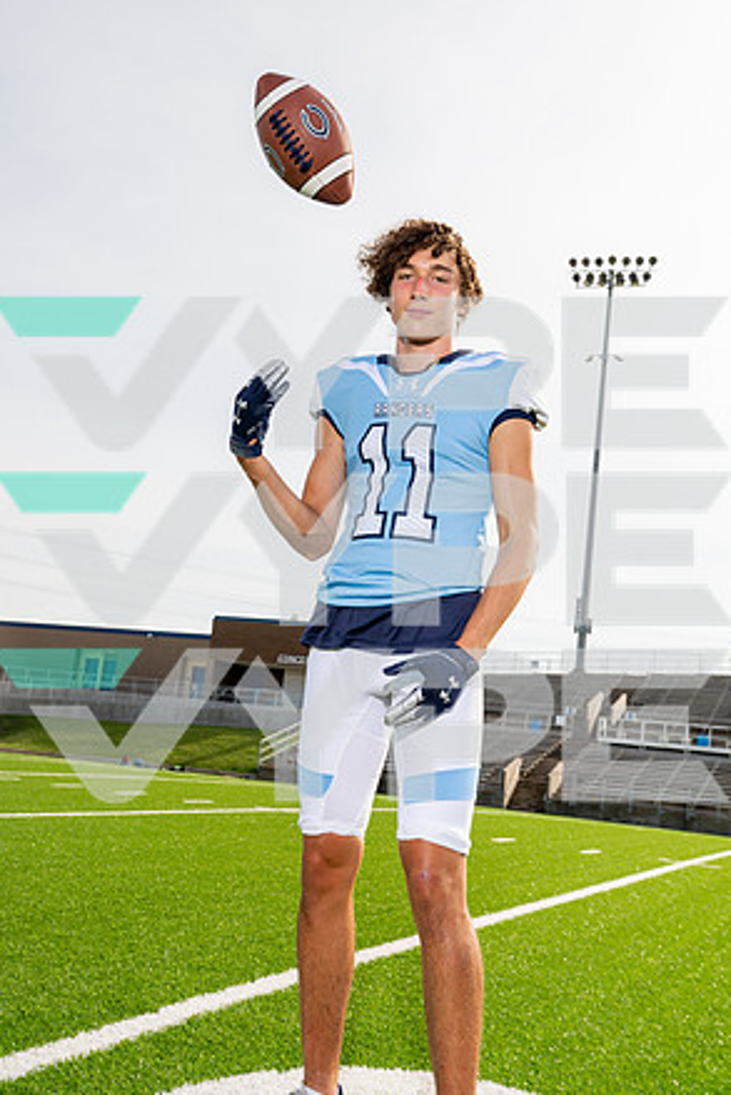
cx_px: 364
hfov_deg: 32.7
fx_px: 1248
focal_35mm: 41
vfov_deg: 47.4
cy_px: 551
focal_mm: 40
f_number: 8
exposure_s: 1/250
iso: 100
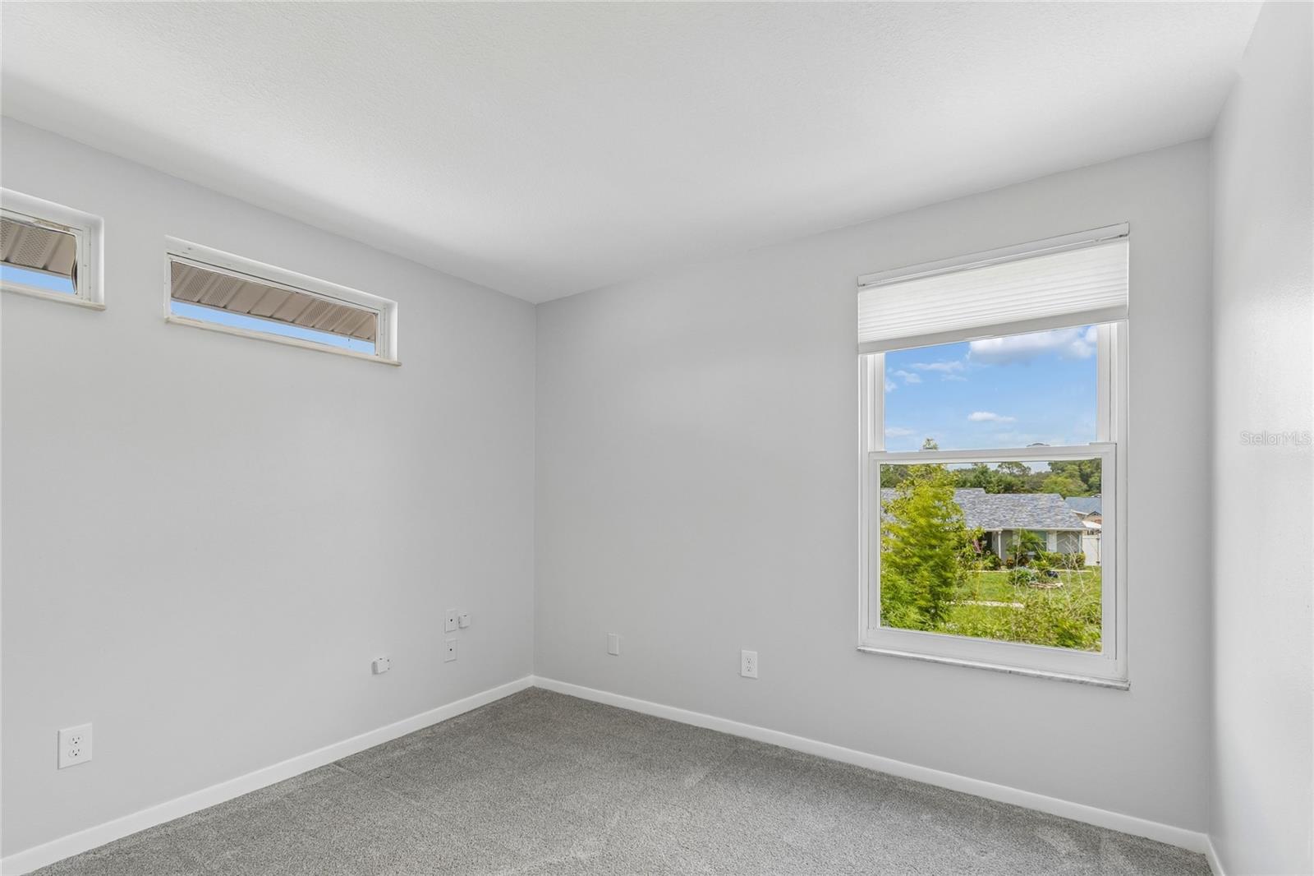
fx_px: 547
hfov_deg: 100.4
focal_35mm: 15
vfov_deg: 77.3
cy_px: 438
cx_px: 657
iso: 100
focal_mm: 10
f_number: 7.1
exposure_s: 1/10
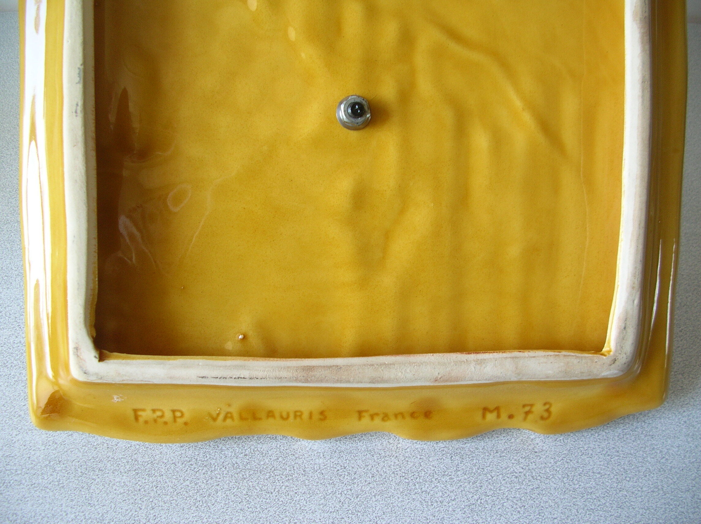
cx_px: 350
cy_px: 262
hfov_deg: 52.7
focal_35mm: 35
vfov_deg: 40.6
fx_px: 708
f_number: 2.8
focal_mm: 5.8
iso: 50
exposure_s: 1/15.8
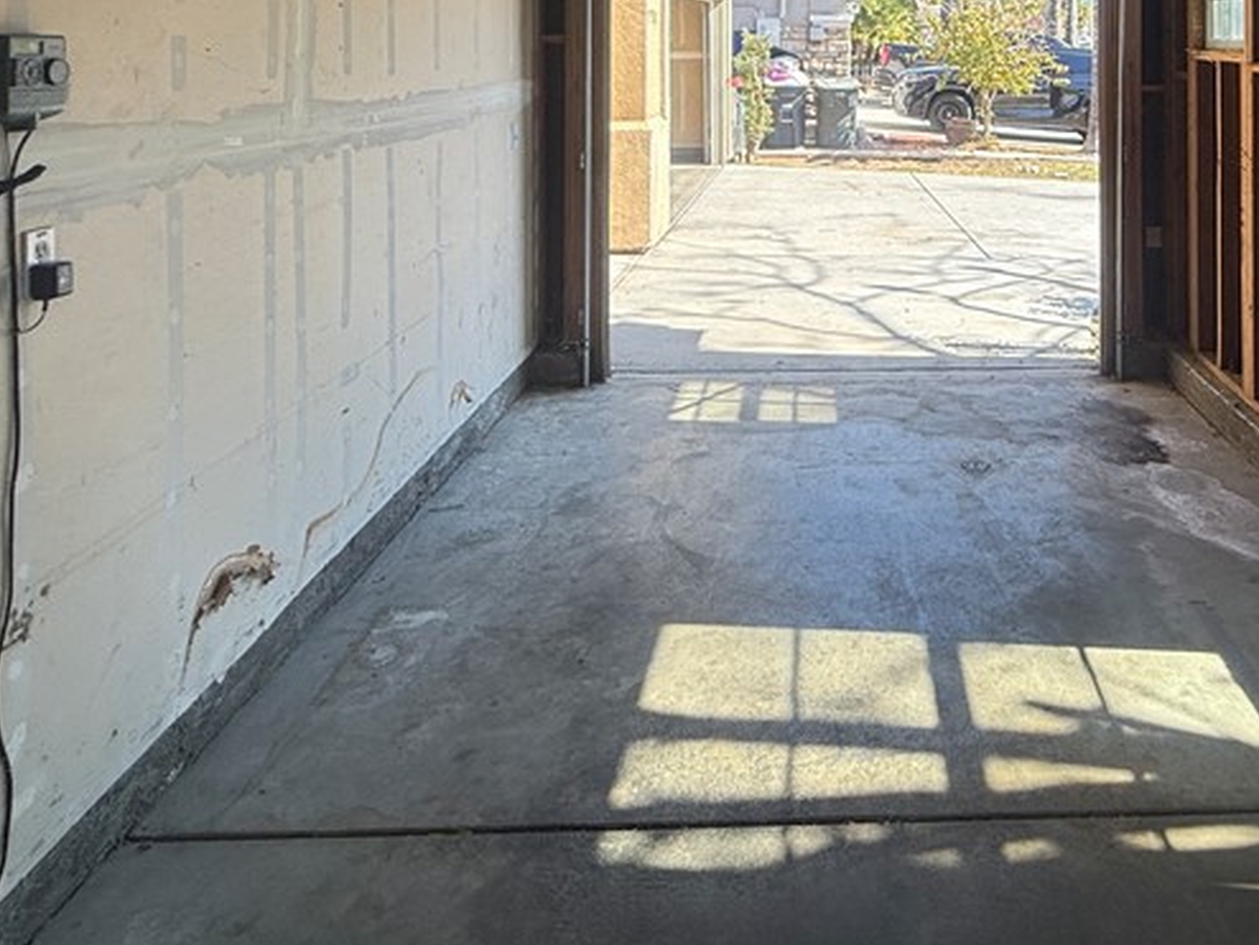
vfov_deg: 42.6
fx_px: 1055
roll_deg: -0.9
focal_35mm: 29
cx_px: 877
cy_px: 33
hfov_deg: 59.6
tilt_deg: +1.6
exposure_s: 1/479
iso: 50
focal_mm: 2.22
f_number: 2.2
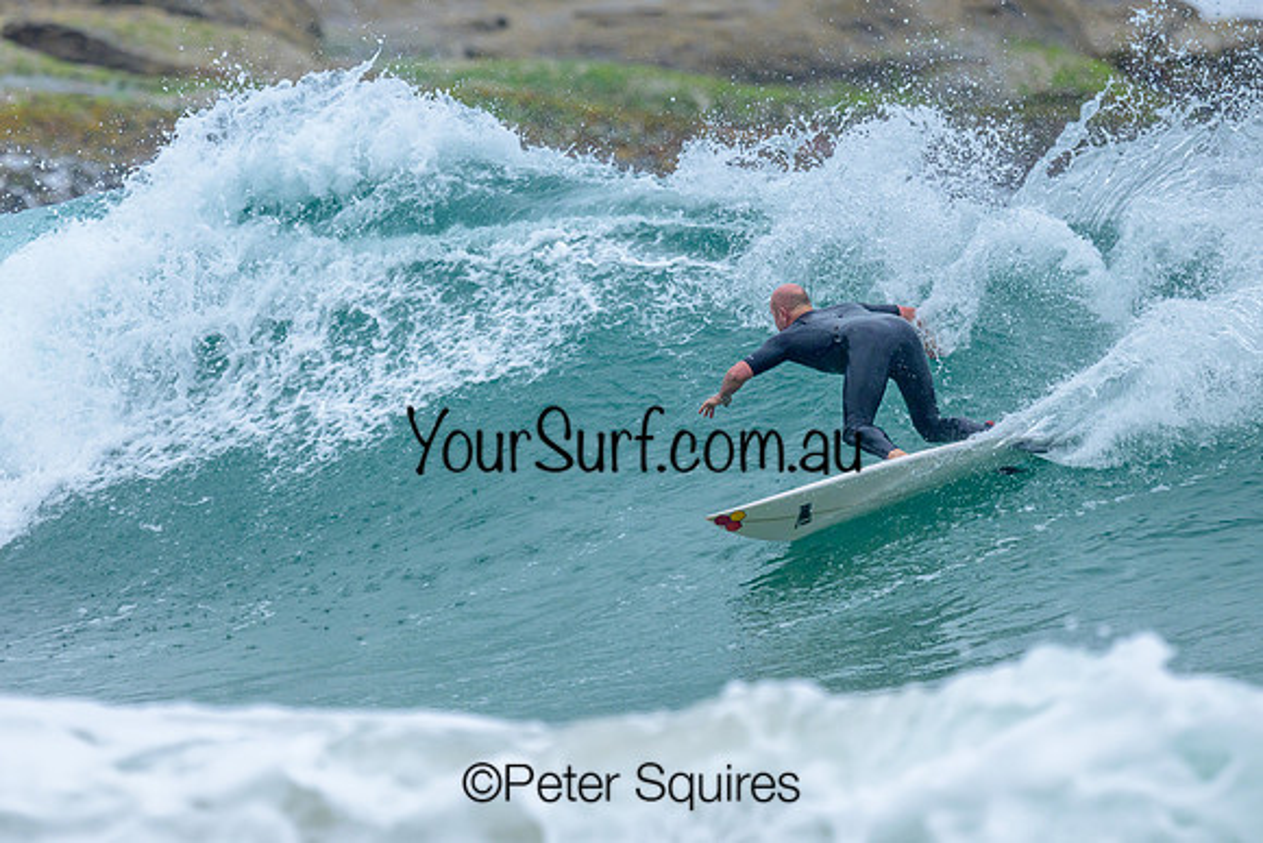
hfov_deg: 1.9
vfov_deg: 1.3
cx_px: 614
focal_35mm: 1100
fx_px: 38585
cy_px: 337
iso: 640
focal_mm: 800
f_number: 6.3
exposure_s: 1/3200
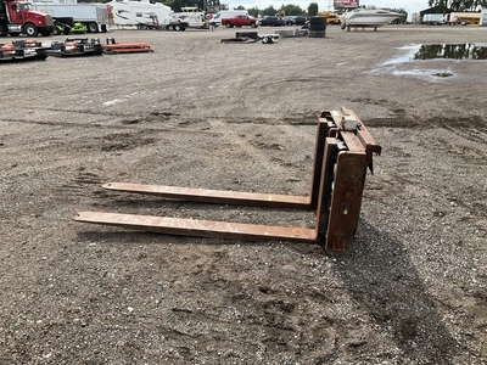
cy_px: 182
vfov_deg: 48.2
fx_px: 408
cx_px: 244
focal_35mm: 29
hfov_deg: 61.7
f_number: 1.8
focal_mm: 3
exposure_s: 1/869
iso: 25
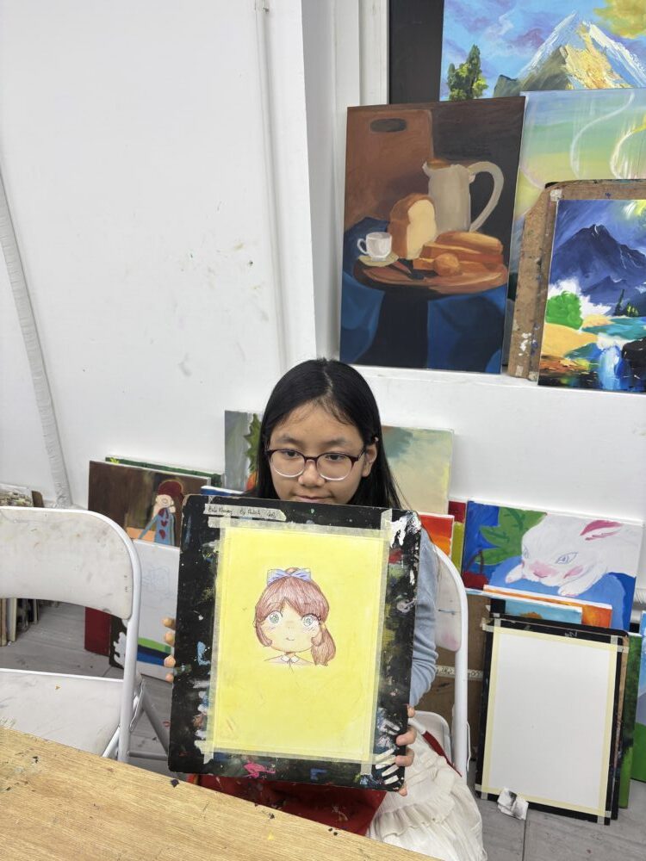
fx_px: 647
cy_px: 430
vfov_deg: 67.3
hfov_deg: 53.1
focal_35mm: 26
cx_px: 323
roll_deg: +1.8
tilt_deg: -26.1
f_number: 1.6
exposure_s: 1/100
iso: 40
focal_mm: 5.96
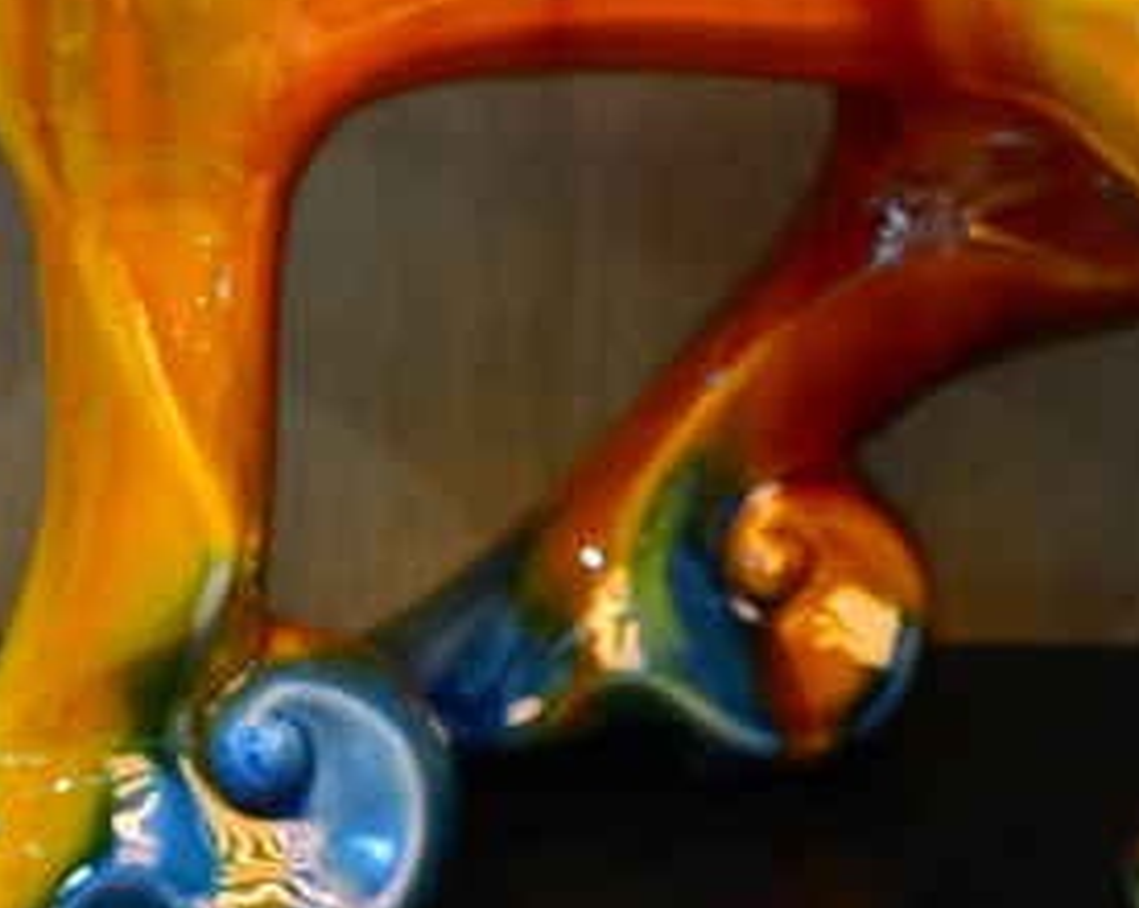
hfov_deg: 13.5
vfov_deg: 10.6
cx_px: 508
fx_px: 4814
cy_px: -241
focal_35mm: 143
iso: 2000
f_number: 5
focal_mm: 41
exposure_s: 1/200
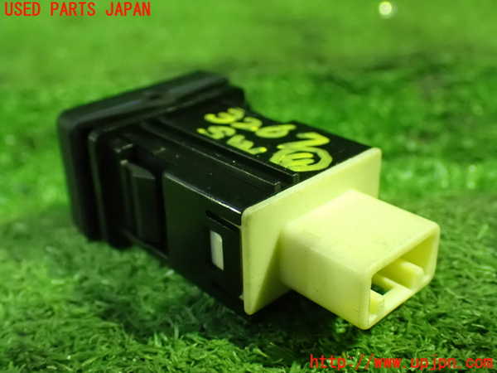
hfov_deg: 42.9
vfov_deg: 32.9
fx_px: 632
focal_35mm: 44
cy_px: 186
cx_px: 248
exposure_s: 1/40
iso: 1600
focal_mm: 7.84
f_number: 2.9
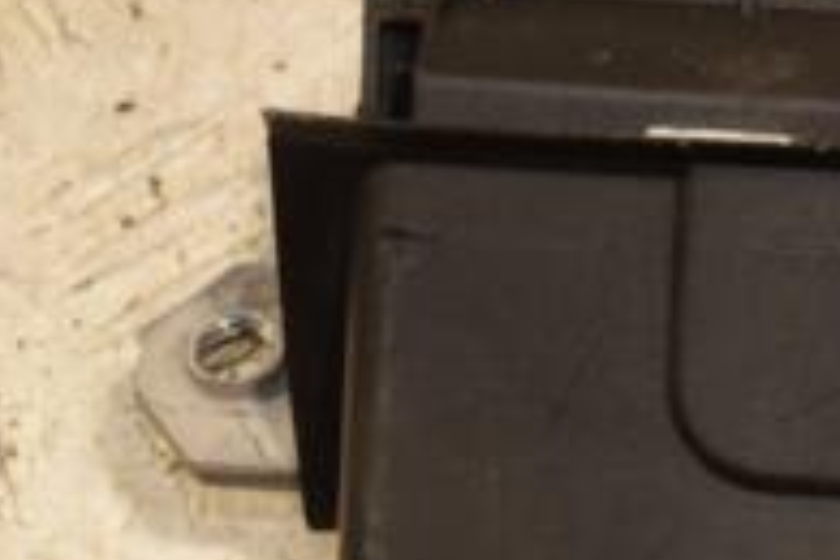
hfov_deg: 8.5
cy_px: 388
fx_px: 5600
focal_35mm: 240
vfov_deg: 5.7
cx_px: 896
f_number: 5
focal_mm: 52
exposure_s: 1/160
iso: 800
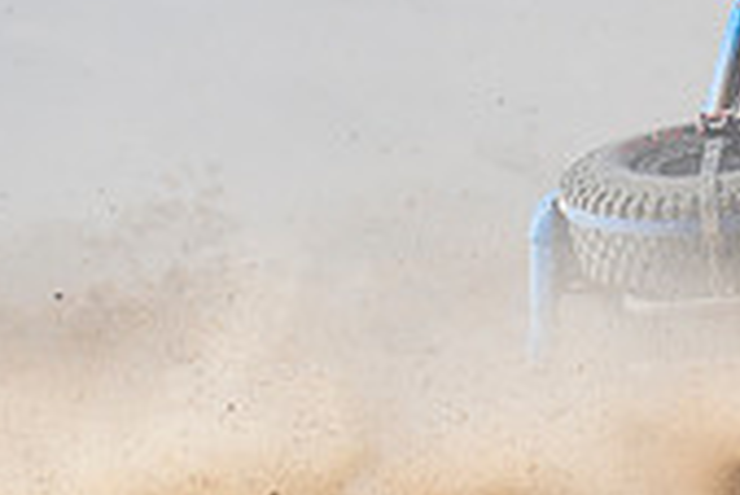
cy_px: 18
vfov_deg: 3.0
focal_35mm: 463
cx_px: 793
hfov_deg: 4.4
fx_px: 9525
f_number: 4
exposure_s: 1/3200
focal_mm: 135
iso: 250
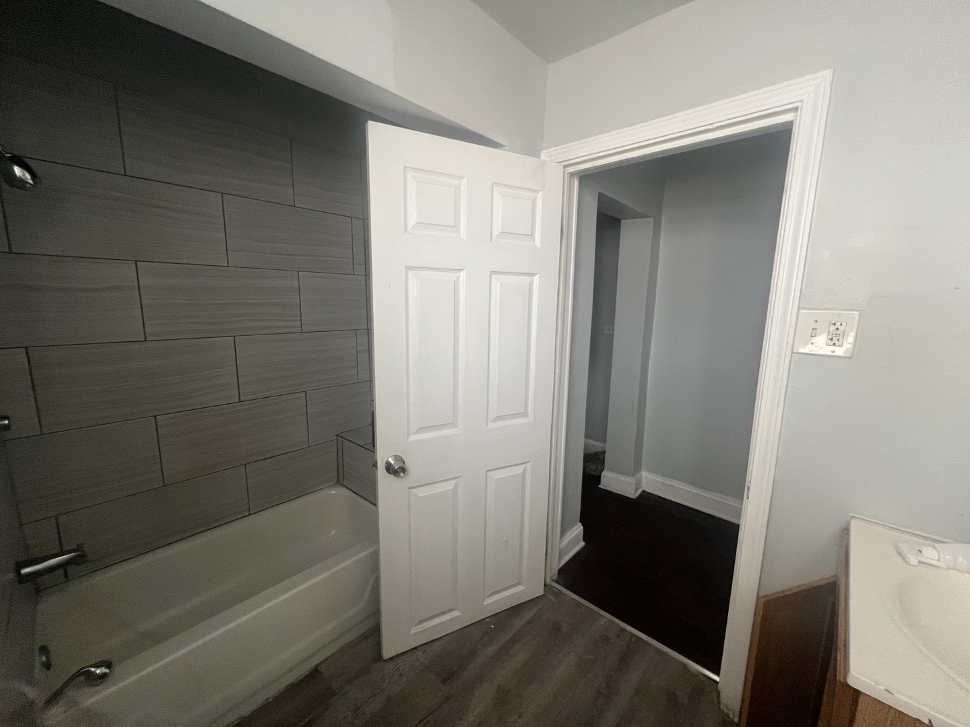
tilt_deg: -10.4
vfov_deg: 89.9
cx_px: 485
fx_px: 364
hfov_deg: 106.2
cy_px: 364
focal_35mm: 13
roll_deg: -1.3
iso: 250
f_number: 1.8
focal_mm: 1.57
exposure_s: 1/60
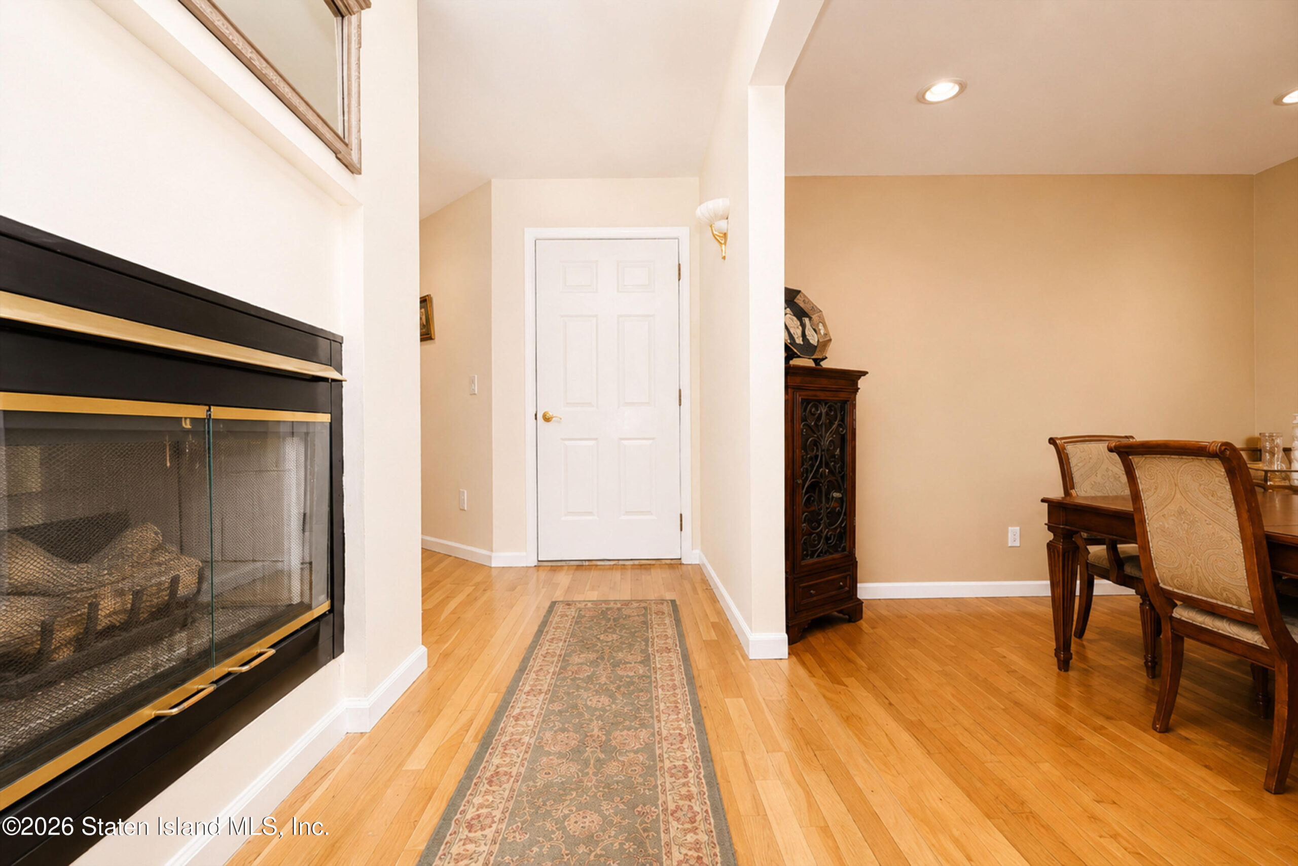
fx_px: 577
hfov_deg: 96.7
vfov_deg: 73.8
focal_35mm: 16
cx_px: 649
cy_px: 433
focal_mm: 16
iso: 64
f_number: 4
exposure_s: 1/15
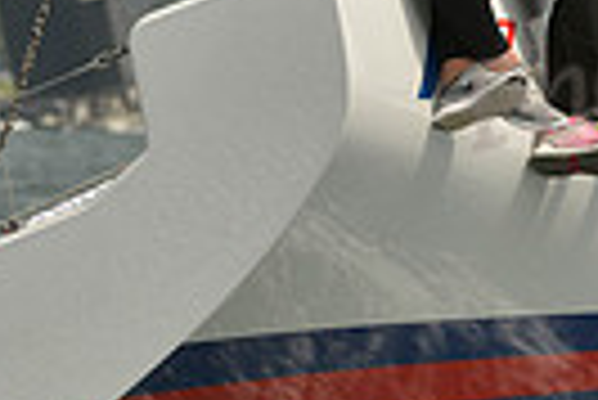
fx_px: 14534
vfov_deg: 1.6
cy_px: 330
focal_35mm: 874
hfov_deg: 2.4
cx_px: 234
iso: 280
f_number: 8
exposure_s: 1/1250
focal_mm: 200
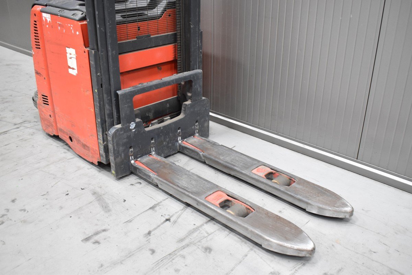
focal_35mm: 34
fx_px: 395
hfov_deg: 55.1
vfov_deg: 38.4
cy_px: 138
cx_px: 206
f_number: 4.5
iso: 1600
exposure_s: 1/40
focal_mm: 23
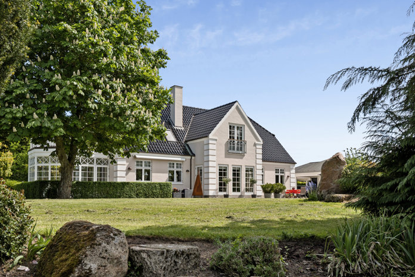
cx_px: 191
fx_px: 375
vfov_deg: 40.3
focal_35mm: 33
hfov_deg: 57.8
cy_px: 155
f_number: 4
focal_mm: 19
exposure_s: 1/2000
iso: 250
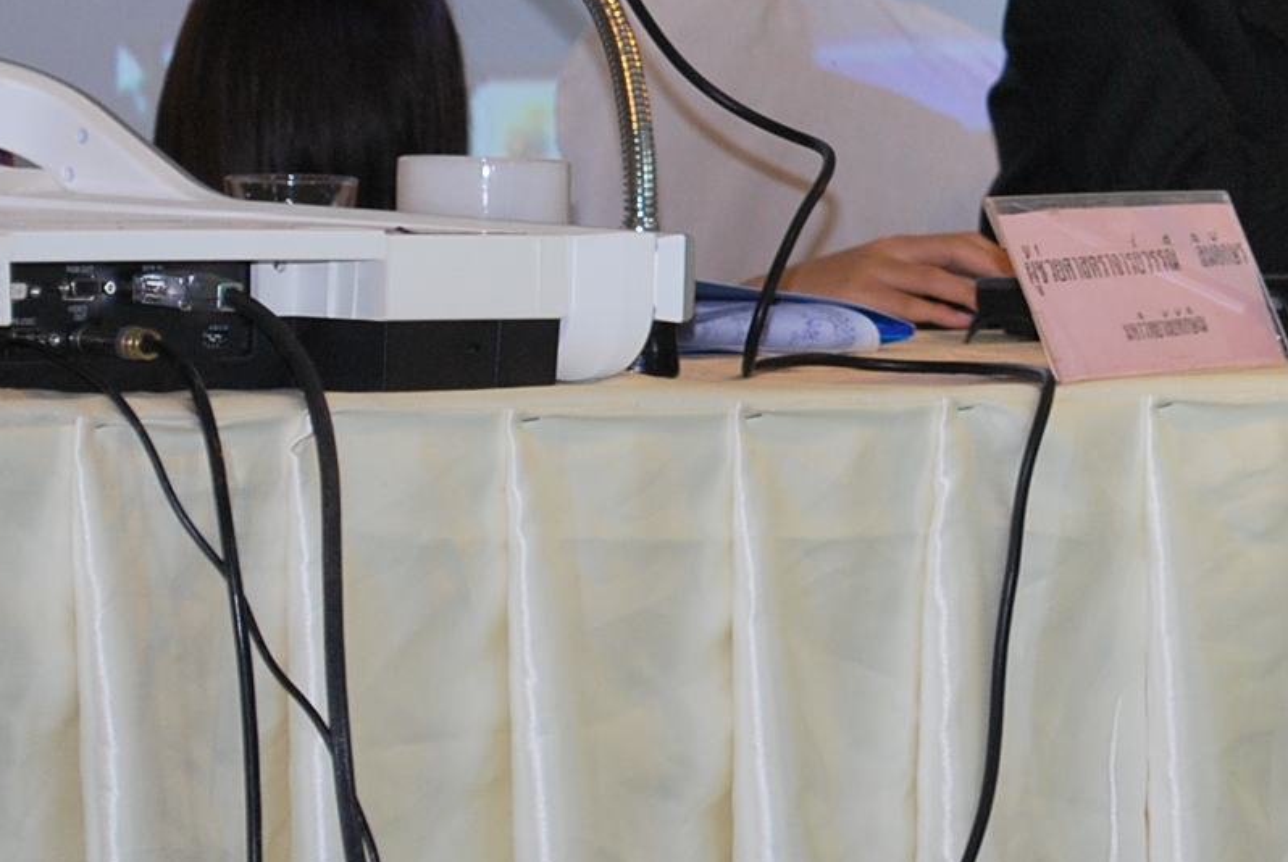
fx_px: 7171
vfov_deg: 6.8
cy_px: -97
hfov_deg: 10.2
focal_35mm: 200
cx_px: 1304
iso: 400
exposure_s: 1/13
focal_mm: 55
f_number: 5.6
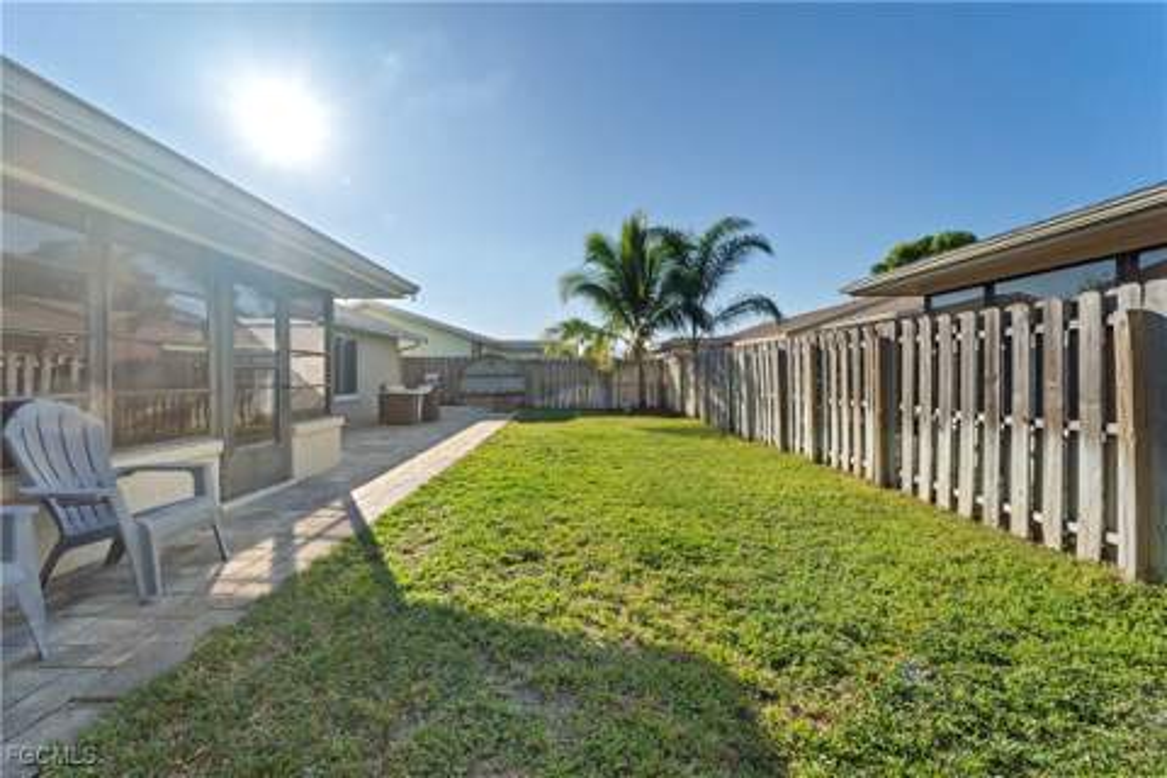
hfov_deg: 104.3
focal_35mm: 14
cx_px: 584
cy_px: 389
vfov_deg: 81.2
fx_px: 454
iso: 250
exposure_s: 1/80
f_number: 7.1
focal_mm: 14
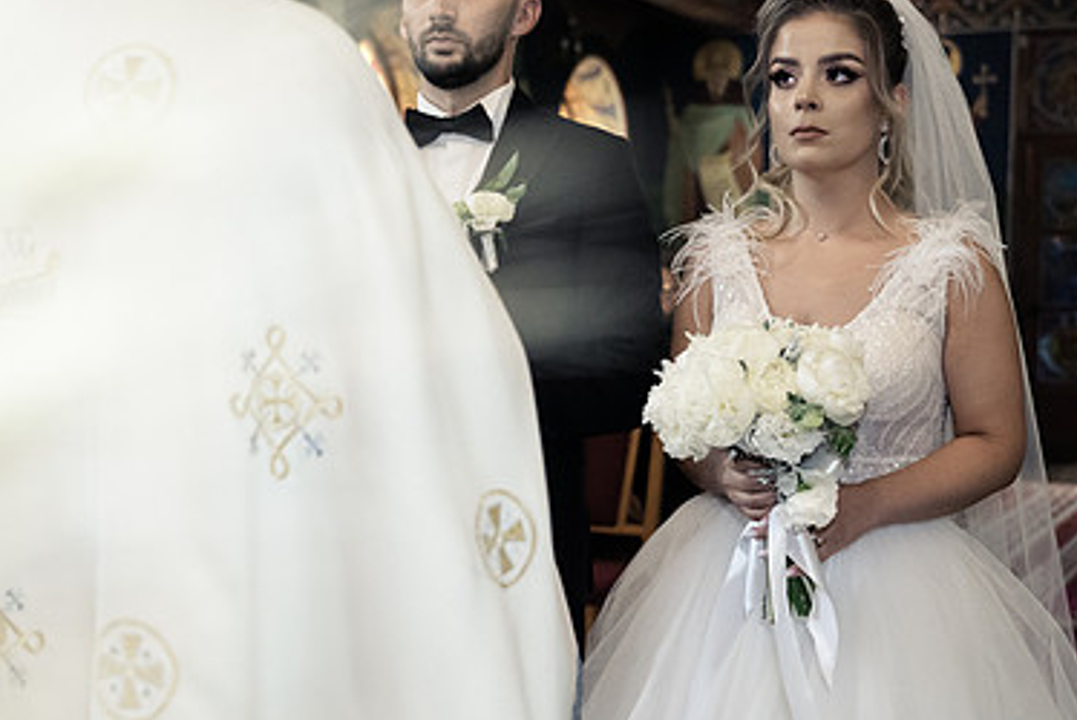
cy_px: 360
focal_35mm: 57
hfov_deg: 34.8
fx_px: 1707
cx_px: 387
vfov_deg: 23.8
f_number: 2.8
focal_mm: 34
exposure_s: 1/160
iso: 2500
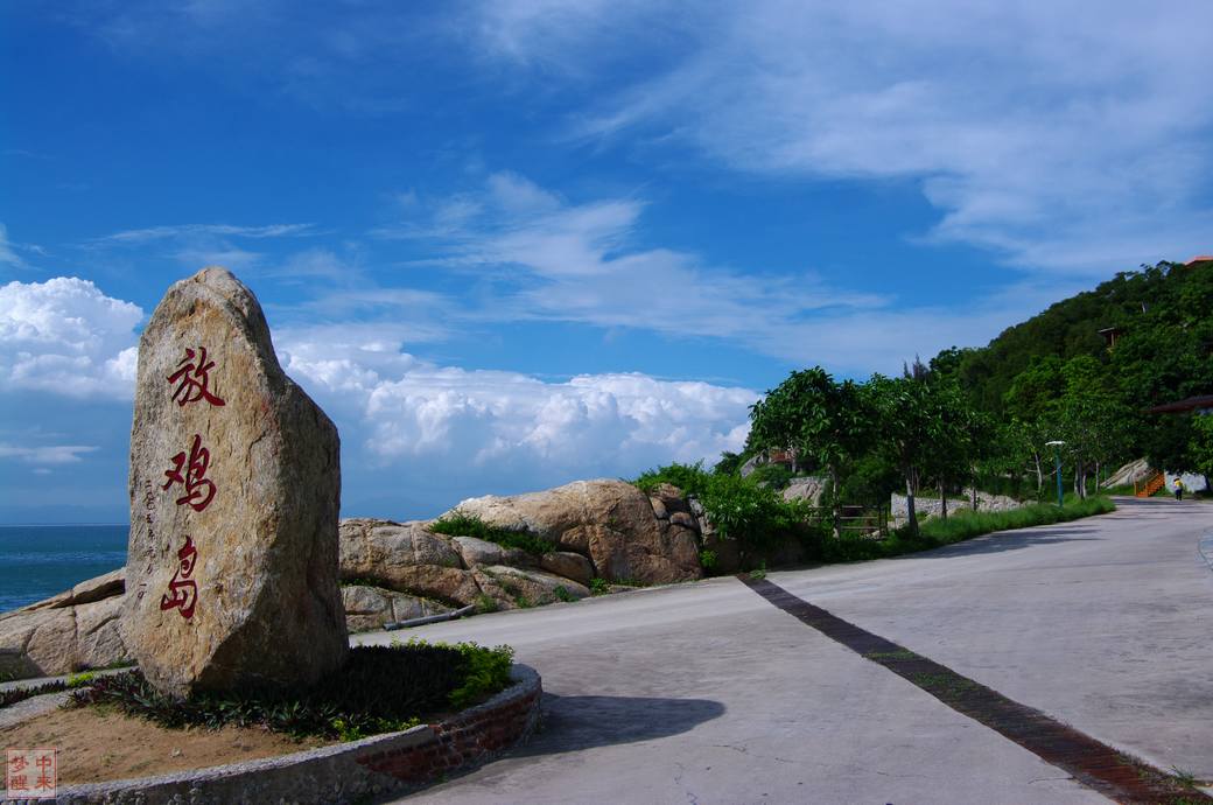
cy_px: 402
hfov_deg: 55.2
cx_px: 606
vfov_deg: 38.2
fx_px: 1161
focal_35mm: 34
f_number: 11
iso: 100
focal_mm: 23
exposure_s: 1/100
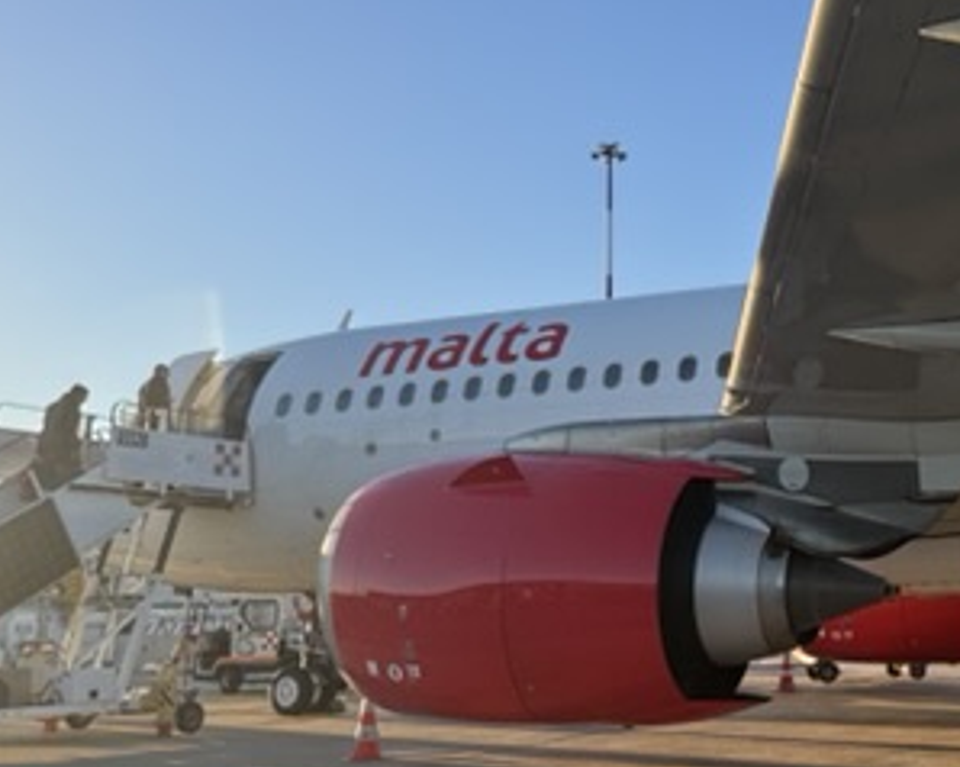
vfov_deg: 32.0
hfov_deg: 37.9
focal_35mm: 47
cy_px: 351
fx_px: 1335
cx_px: 792
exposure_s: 1/749
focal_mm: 2.22
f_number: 2.2
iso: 40
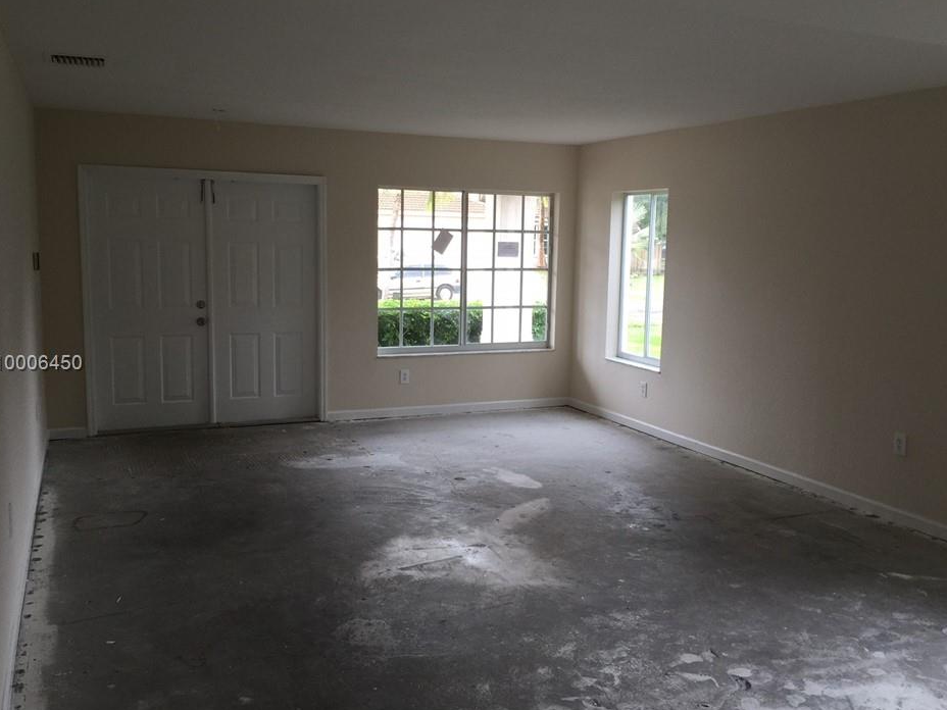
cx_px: 499
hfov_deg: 56.8
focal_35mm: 32
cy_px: 364
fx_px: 875
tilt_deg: -7.6
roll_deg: -1.9
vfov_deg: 44.2
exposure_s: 1/40
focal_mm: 4.15
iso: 32
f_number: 2.2
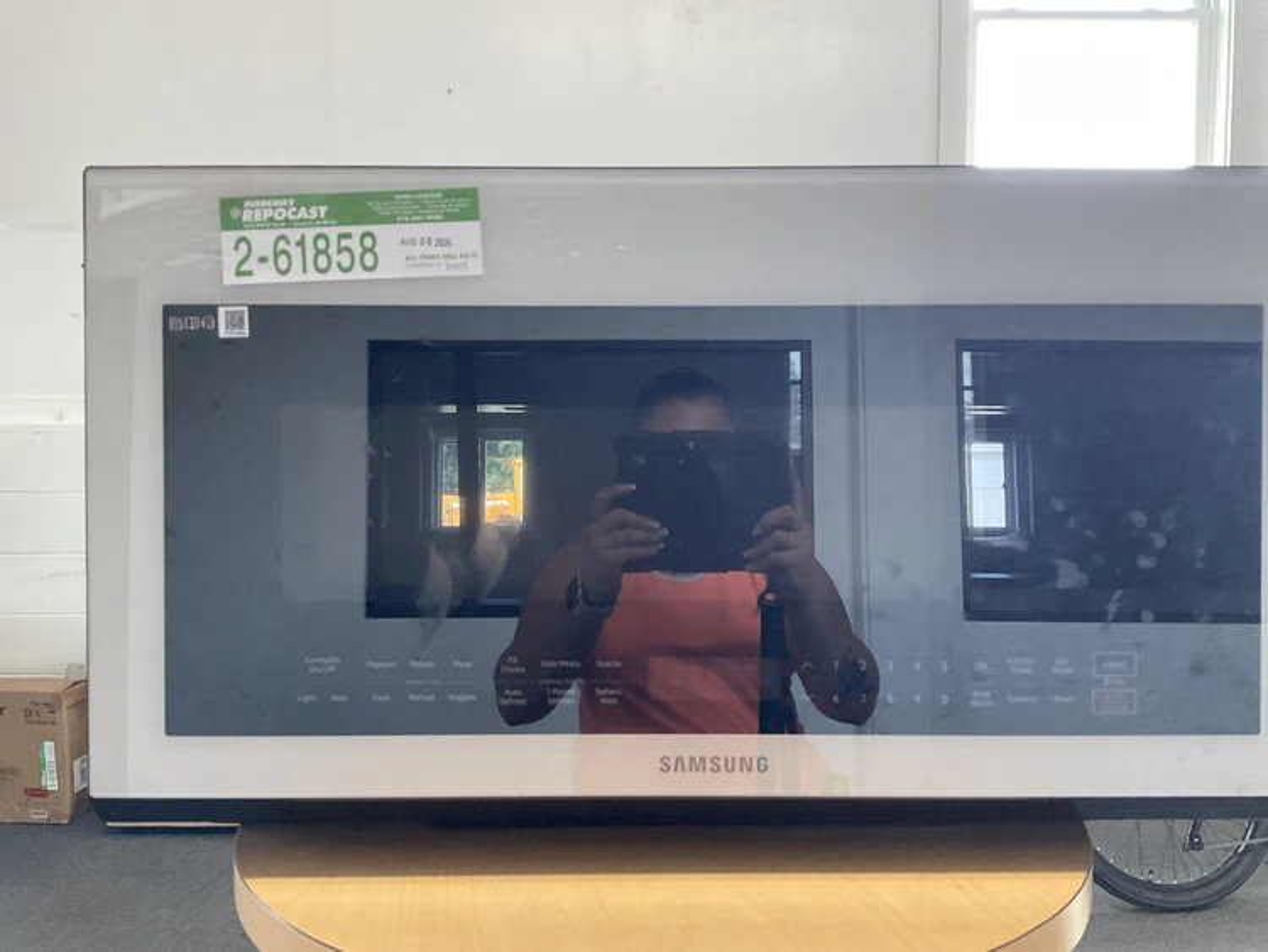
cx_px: 634
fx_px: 1063
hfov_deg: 61.6
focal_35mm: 29
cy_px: 476
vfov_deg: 48.3
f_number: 1.8
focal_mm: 3
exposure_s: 1/60
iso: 160
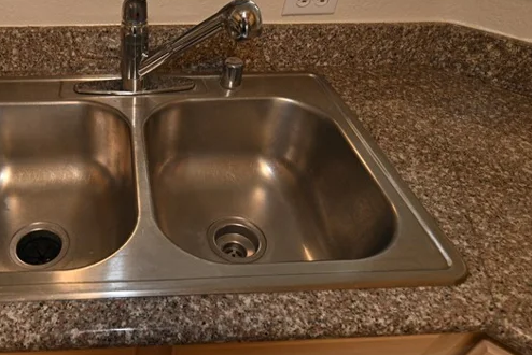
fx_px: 429
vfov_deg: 45.0
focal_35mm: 29
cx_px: 128
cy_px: 177
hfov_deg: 59.9
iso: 800
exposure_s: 1/60
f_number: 4
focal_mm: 14
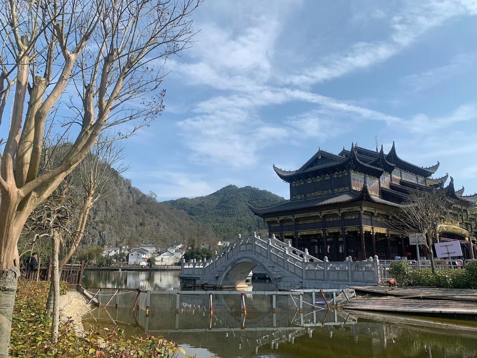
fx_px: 358
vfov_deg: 53.1
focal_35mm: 26
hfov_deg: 67.3
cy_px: 179
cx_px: 238
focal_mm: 4.25
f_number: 1.8
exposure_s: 1/2545
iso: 25
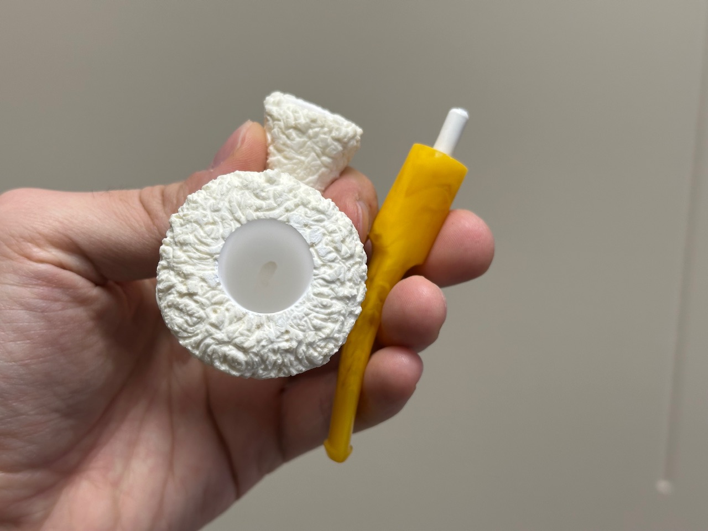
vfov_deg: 30.3
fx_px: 982
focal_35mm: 48
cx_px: 354
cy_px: 266
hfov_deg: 39.7
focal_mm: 6.86
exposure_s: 1/100
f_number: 1.78
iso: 50
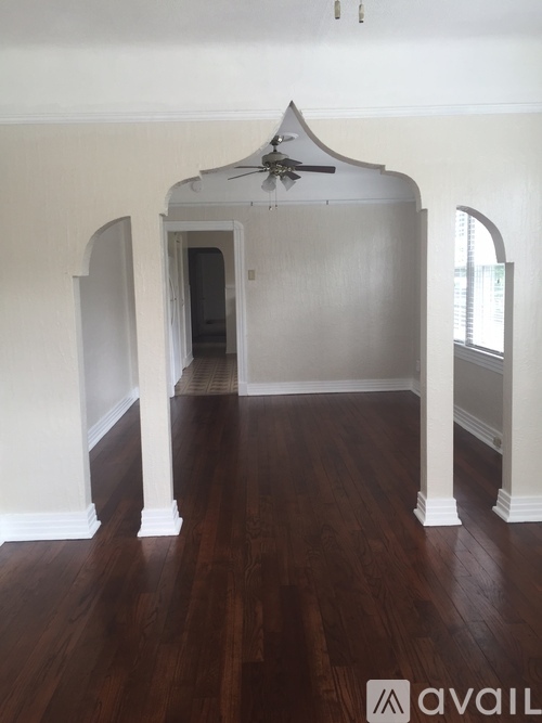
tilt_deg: -6.0
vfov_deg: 61.7
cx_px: 271
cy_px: 362
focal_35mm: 29
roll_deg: +0.5
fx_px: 606
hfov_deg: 48.2
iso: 32
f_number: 2.2
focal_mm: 4.15
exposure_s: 1/40
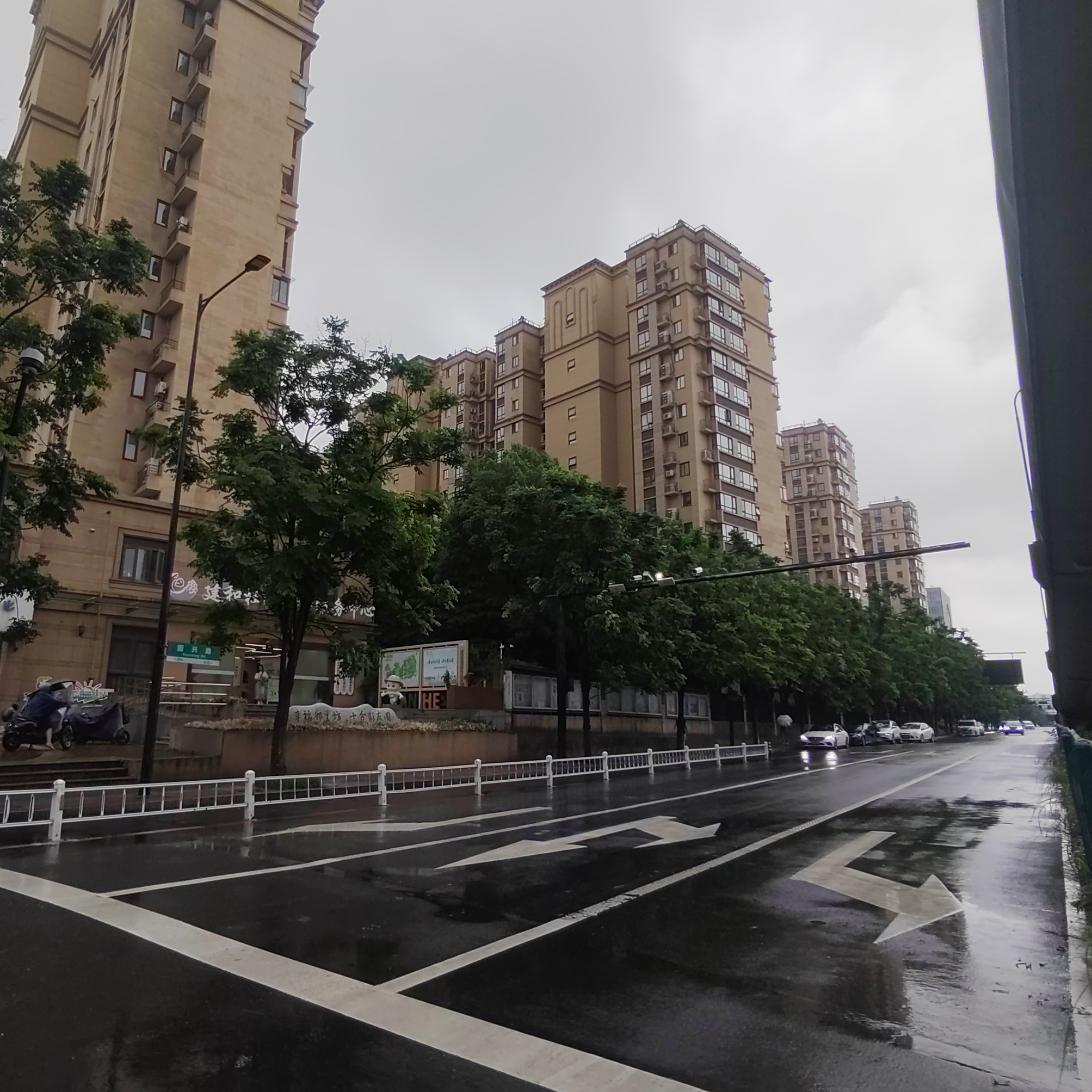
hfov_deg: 66.9
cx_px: 467
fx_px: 821
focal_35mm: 23
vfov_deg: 67.2
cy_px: 507
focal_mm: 1.68
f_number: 2.2
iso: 100
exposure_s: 1/268
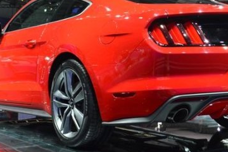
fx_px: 507
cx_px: 108
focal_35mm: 80
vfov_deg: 17.0
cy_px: 47
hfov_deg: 25.4
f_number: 4
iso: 400
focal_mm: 24
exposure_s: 1/60
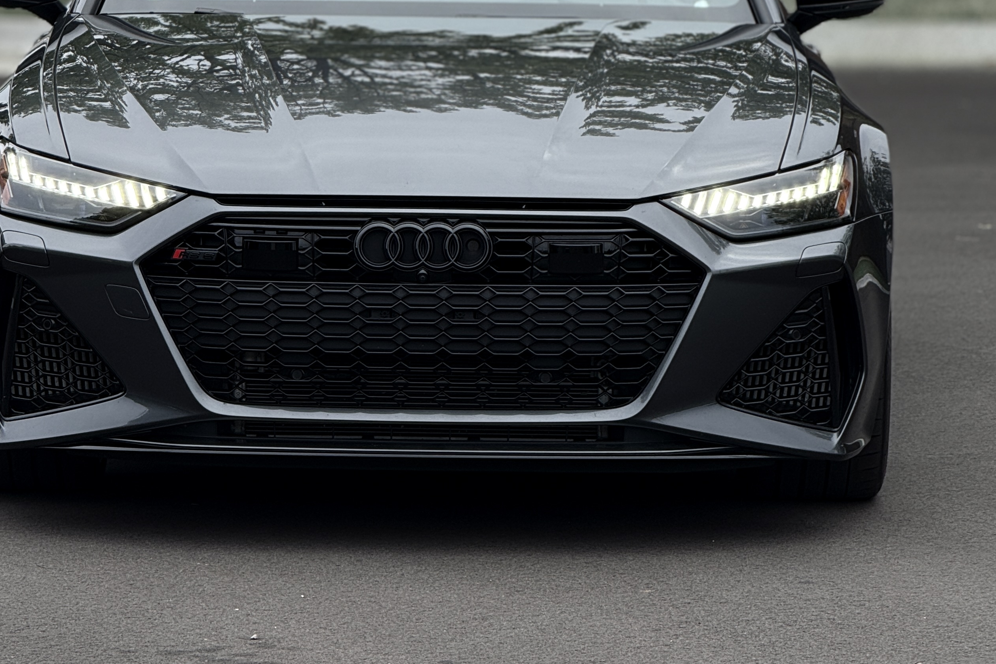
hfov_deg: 10.3
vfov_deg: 6.8
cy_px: 39
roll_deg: +1.8
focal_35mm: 200
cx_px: 420
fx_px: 5533
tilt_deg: -4.0
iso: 50
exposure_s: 1/433
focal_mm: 15.66
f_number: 2.8
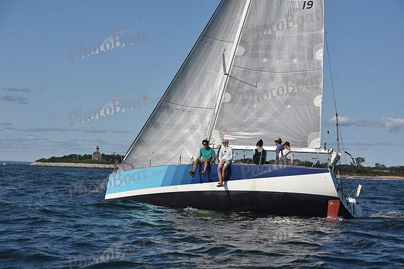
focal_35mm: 71
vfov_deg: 19.2
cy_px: 134
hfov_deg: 28.5
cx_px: 204
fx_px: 797
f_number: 7.1
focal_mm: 70
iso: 250
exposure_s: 1/1000
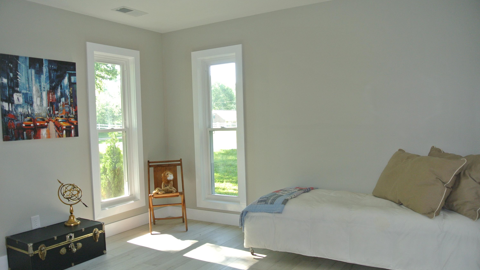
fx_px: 369
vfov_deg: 40.1
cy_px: 150
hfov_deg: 66.1
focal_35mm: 29
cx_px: 239
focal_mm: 10
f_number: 3.5
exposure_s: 1/60
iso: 250
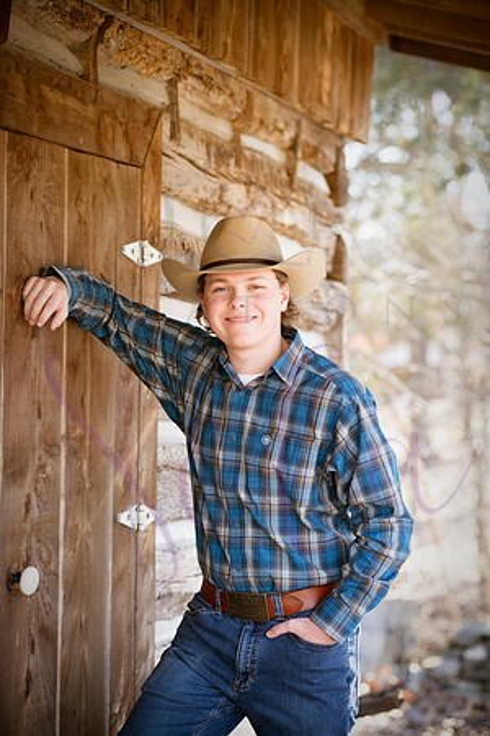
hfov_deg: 13.0
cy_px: 368
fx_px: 2144
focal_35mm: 105
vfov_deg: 19.5
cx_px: 245
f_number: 4
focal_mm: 105
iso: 800
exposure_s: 1/500
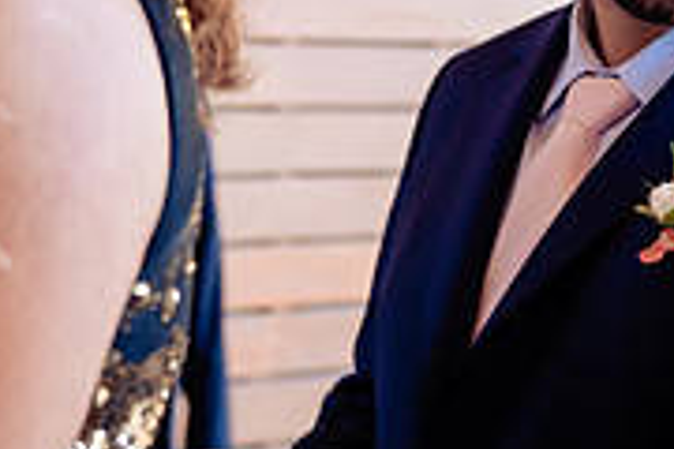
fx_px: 3370
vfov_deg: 7.6
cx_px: 768
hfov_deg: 11.2
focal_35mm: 180
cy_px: -65
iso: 400
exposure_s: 1/100
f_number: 4
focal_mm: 56
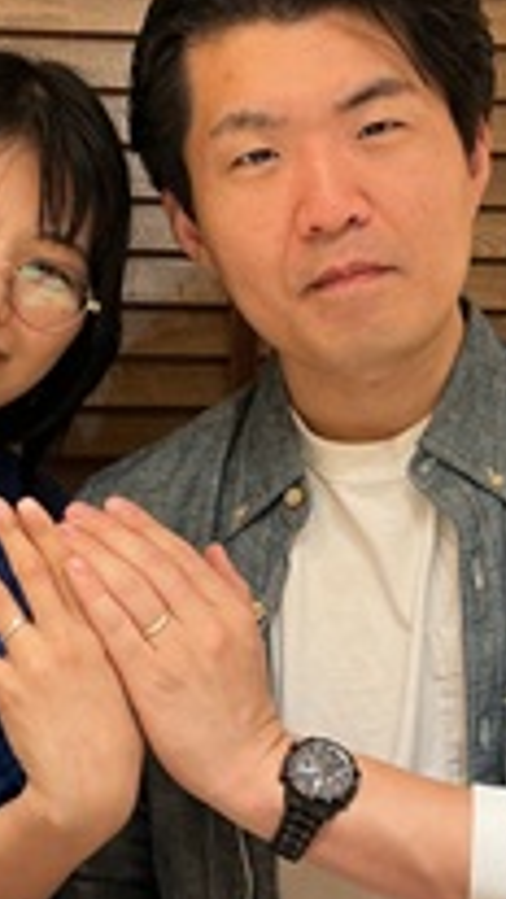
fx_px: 1644
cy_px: 443
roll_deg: -0.4
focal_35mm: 69
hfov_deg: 17.5
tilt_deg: -7.7
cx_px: 227
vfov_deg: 30.6
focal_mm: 3
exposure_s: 1/60
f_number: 1.8
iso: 80
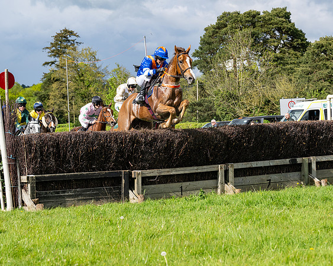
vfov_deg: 14.4
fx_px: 1051
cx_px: 171
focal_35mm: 107
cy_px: 136
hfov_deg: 18.0
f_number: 5
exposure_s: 1/2500
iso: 400
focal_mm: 87
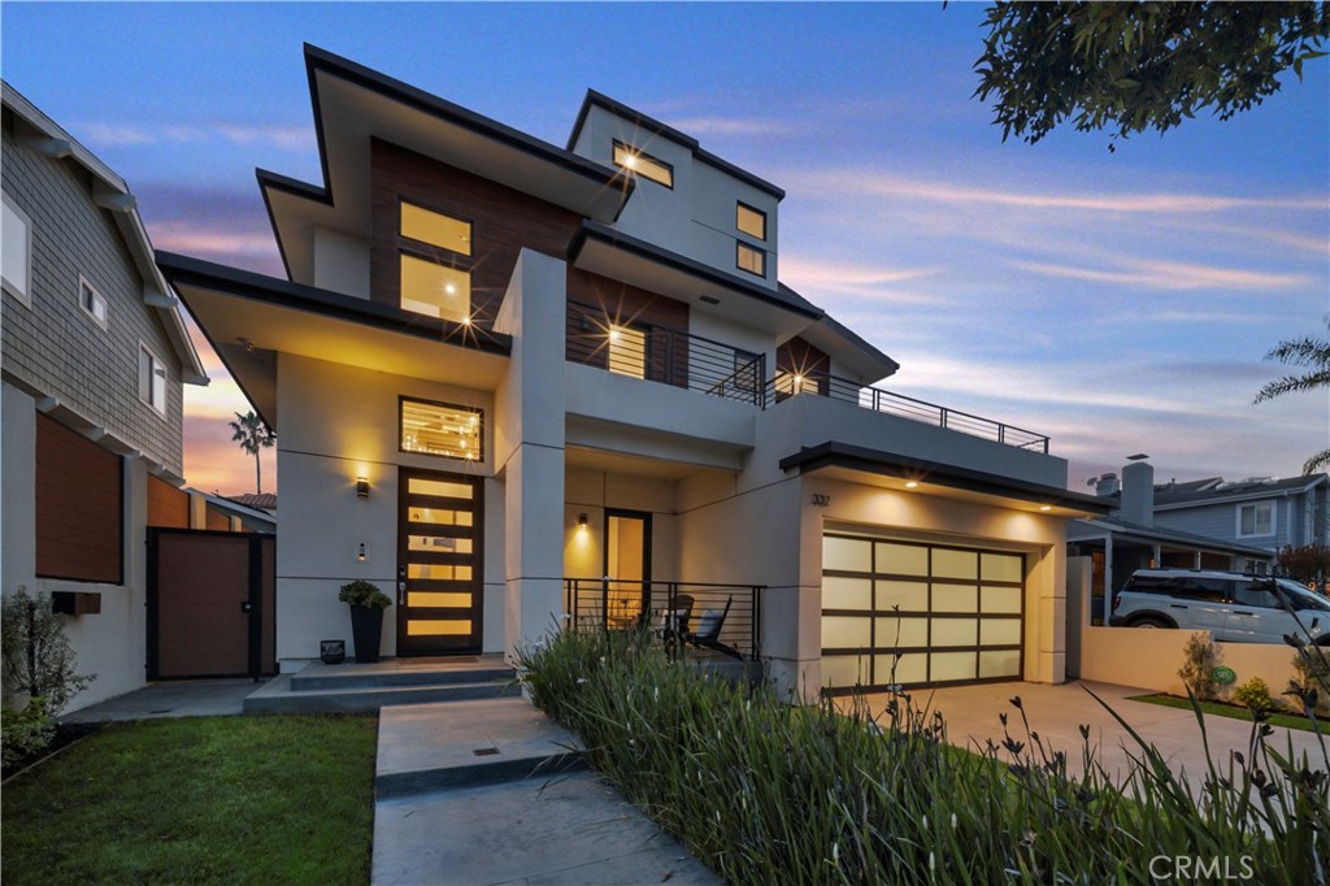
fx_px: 443
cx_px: 665
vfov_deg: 90.0
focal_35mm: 12
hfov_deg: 112.6
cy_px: 443
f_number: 10
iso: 1250
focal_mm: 12
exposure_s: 1/1.67
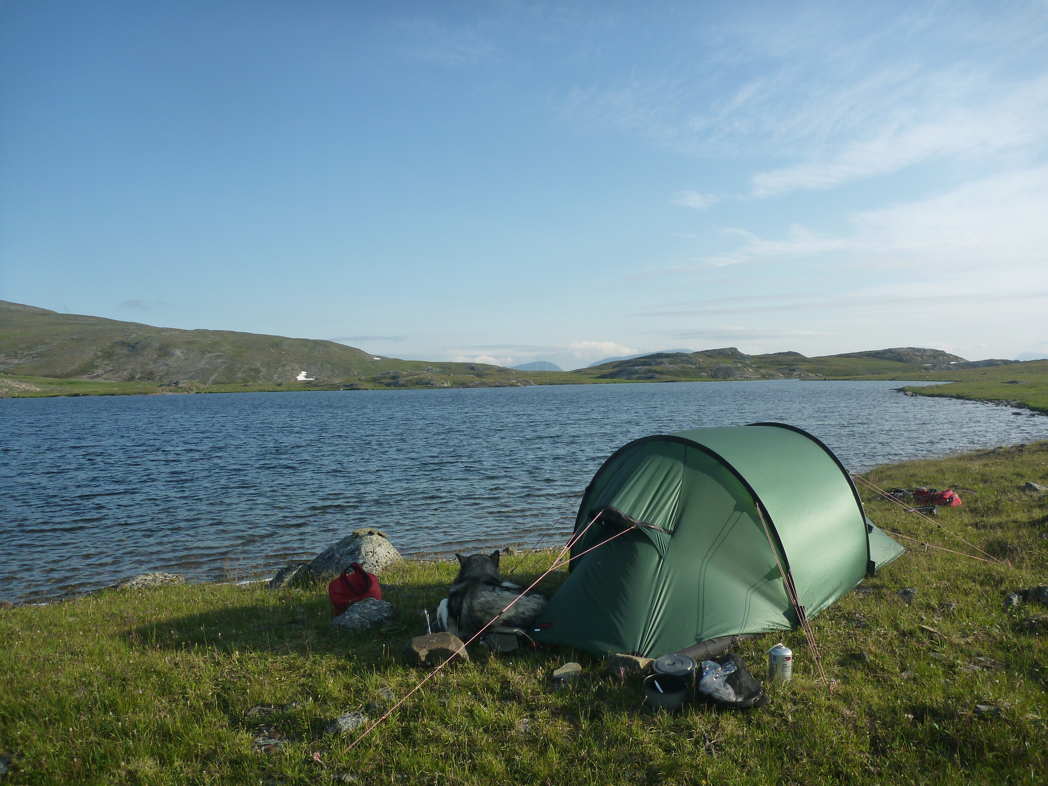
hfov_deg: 63.4
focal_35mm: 28
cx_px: 524
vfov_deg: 49.7
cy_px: 393
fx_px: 848
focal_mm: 4.9
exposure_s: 1/640
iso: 125
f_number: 3.3
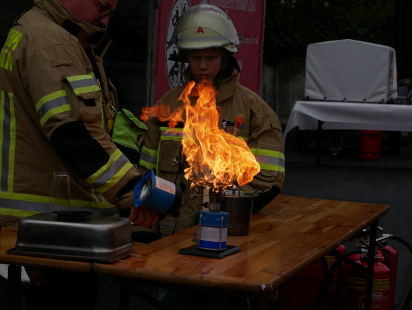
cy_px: 155
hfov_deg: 16.4
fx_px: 1429
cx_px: 206
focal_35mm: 120
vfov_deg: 12.4
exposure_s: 1/400
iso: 200
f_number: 8
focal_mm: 60
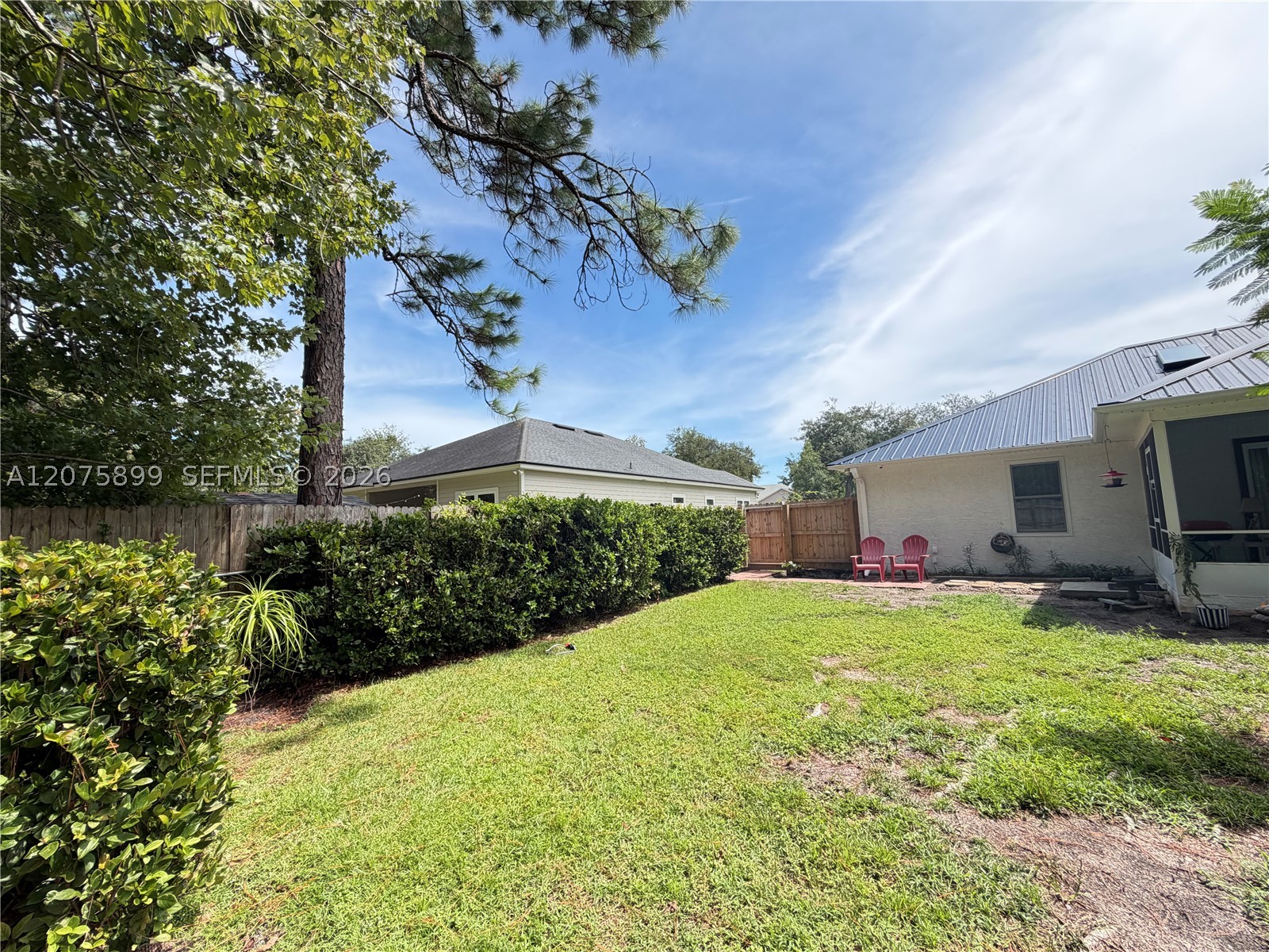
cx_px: 634
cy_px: 476
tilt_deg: +5.7
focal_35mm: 14
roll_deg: +2.2
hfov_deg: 102.1
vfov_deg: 85.7
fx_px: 513
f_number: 2.2
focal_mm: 2.22
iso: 40
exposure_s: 1/518
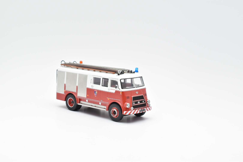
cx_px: 122
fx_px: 405
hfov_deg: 33.4
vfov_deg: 22.6
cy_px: 81
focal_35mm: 60
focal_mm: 40
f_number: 9
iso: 200
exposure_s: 1/60
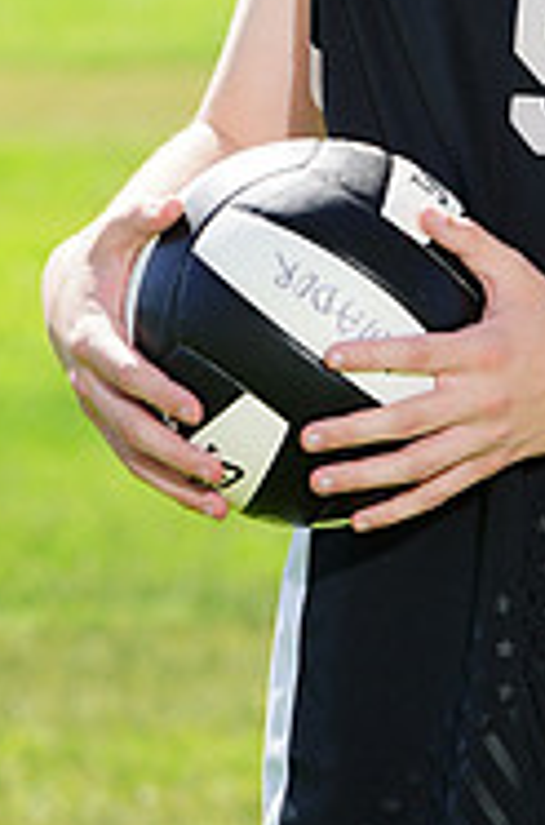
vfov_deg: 2.6
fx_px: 18062
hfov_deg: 1.7
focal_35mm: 791
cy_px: -275
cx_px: 536
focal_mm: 253
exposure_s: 1/200
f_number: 10
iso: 200
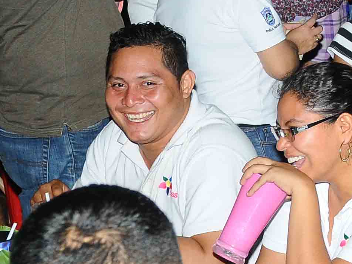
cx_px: 663
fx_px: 1781
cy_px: -182
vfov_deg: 8.2
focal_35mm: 175
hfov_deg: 10.5
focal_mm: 27
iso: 400
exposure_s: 1/200
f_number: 4.5
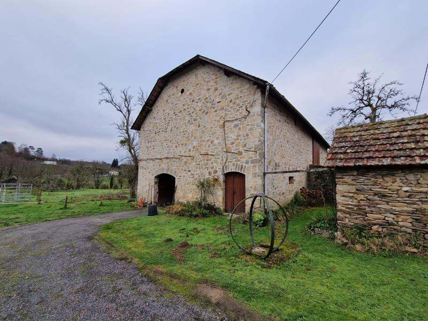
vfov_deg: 89.9
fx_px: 161
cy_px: 160
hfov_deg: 106.2
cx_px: 214
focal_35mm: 13
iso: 50
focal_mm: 2.2
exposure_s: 1/246
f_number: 2.2
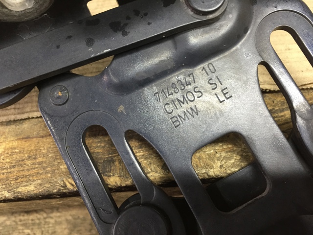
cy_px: 118
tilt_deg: -59.9
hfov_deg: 61.7
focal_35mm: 29
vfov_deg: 48.2
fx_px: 262
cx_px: 156
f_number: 2.2
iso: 125
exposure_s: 1/33
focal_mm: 4.15
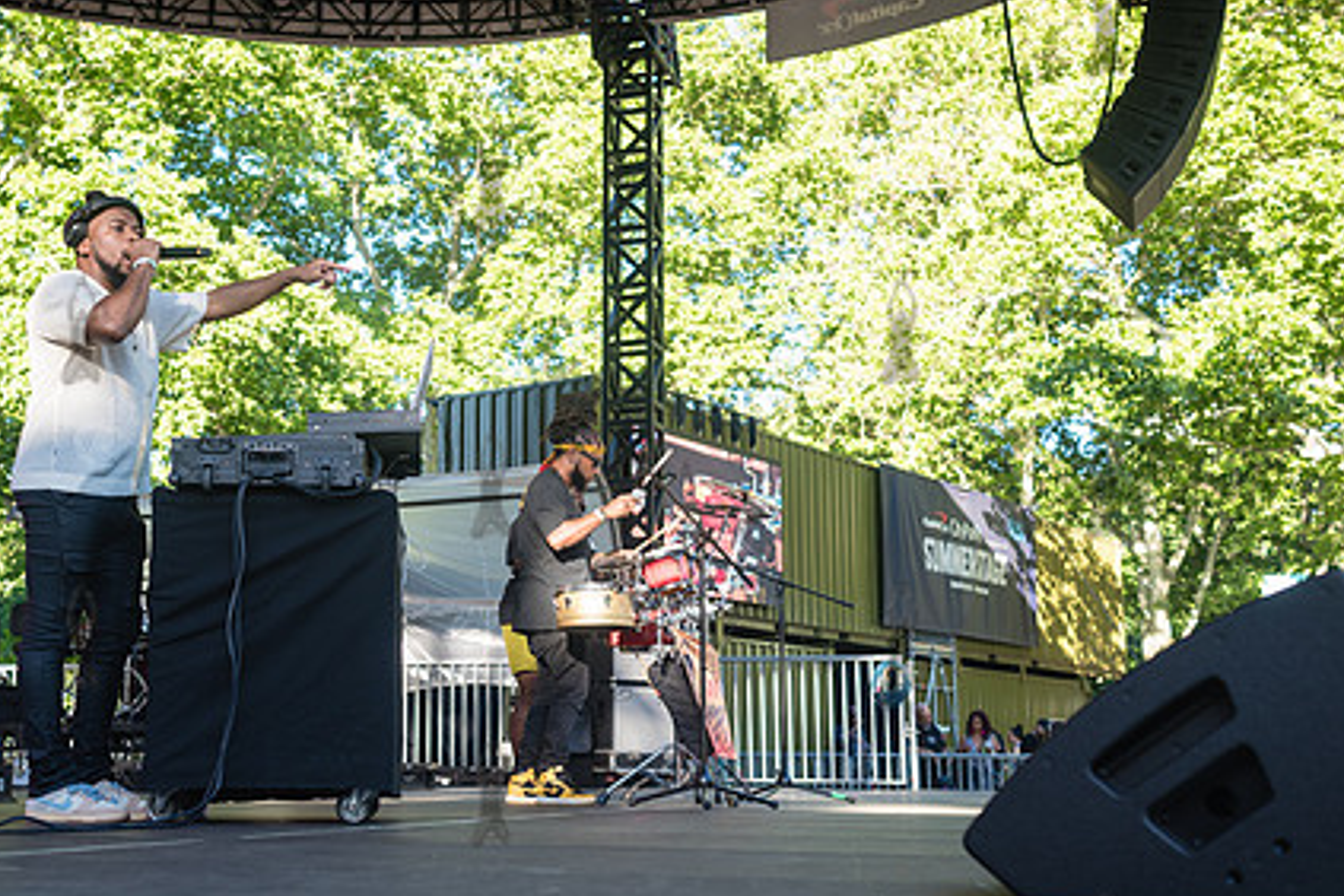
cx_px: 489
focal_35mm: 48
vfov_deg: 28.1
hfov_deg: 40.8
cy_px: 481
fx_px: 1792
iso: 250
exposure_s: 1/250
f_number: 3.5
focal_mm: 35
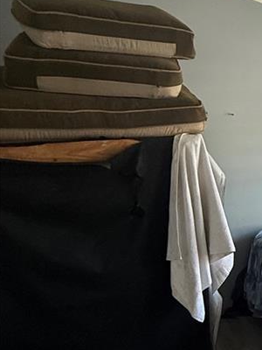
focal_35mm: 42
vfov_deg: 44.4
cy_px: 219
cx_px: 388
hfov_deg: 25.9
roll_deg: -2.4
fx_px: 424
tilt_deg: -10.8
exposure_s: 1/99
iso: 160
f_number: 2.2
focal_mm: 2.22
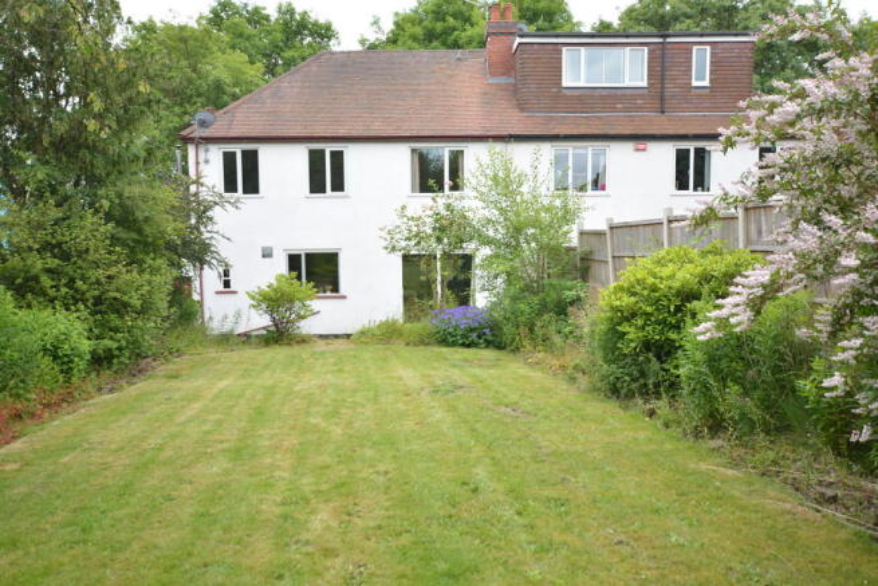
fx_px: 732
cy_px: 293
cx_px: 439
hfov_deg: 61.9
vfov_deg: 43.6
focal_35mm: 30
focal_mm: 20
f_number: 3.5
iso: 100
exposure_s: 1/200
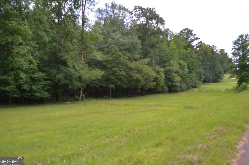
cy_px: 82
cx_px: 124
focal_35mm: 27
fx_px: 186
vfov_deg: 47.7
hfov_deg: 67.5
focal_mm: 18
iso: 200
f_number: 3.5
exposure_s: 1/400
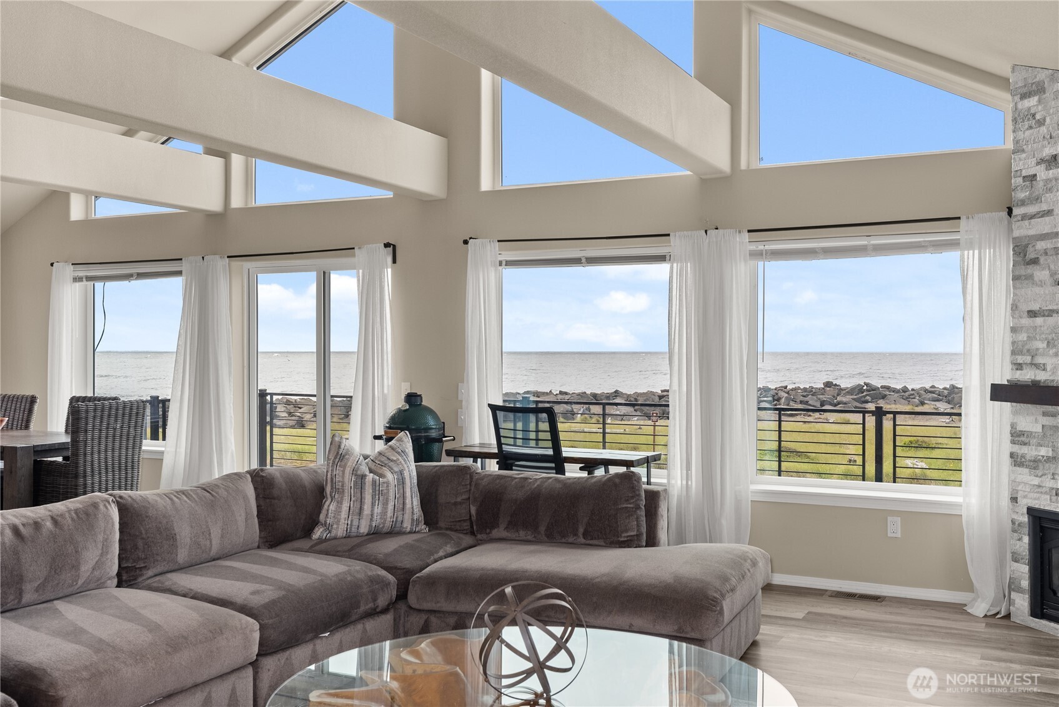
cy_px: 354
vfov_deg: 37.9
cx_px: 530
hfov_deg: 54.4
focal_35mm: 35
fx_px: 1030
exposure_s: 1/40
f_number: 9
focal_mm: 35
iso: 500
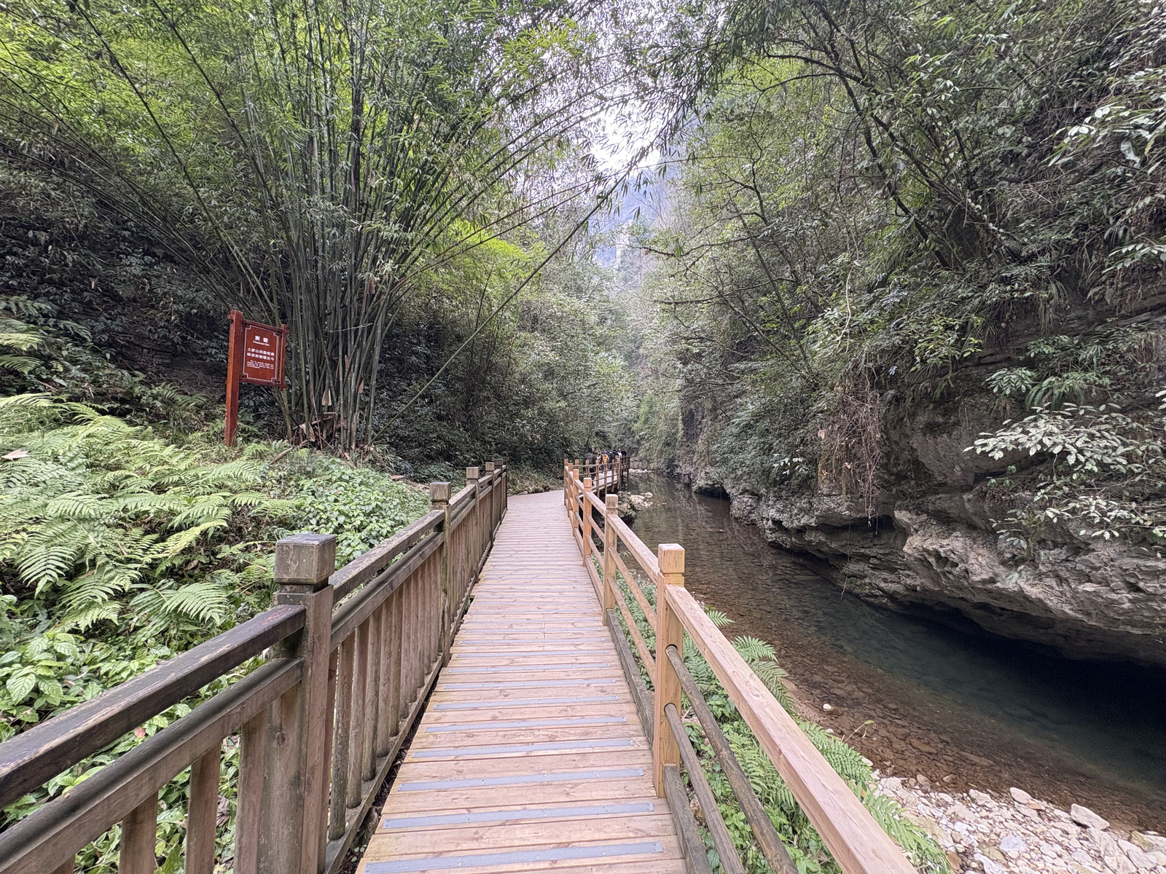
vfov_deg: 85.7
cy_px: 437
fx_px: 472
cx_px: 583
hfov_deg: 102.1
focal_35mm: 14
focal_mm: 2.22
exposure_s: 1/99
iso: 160
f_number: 2.2
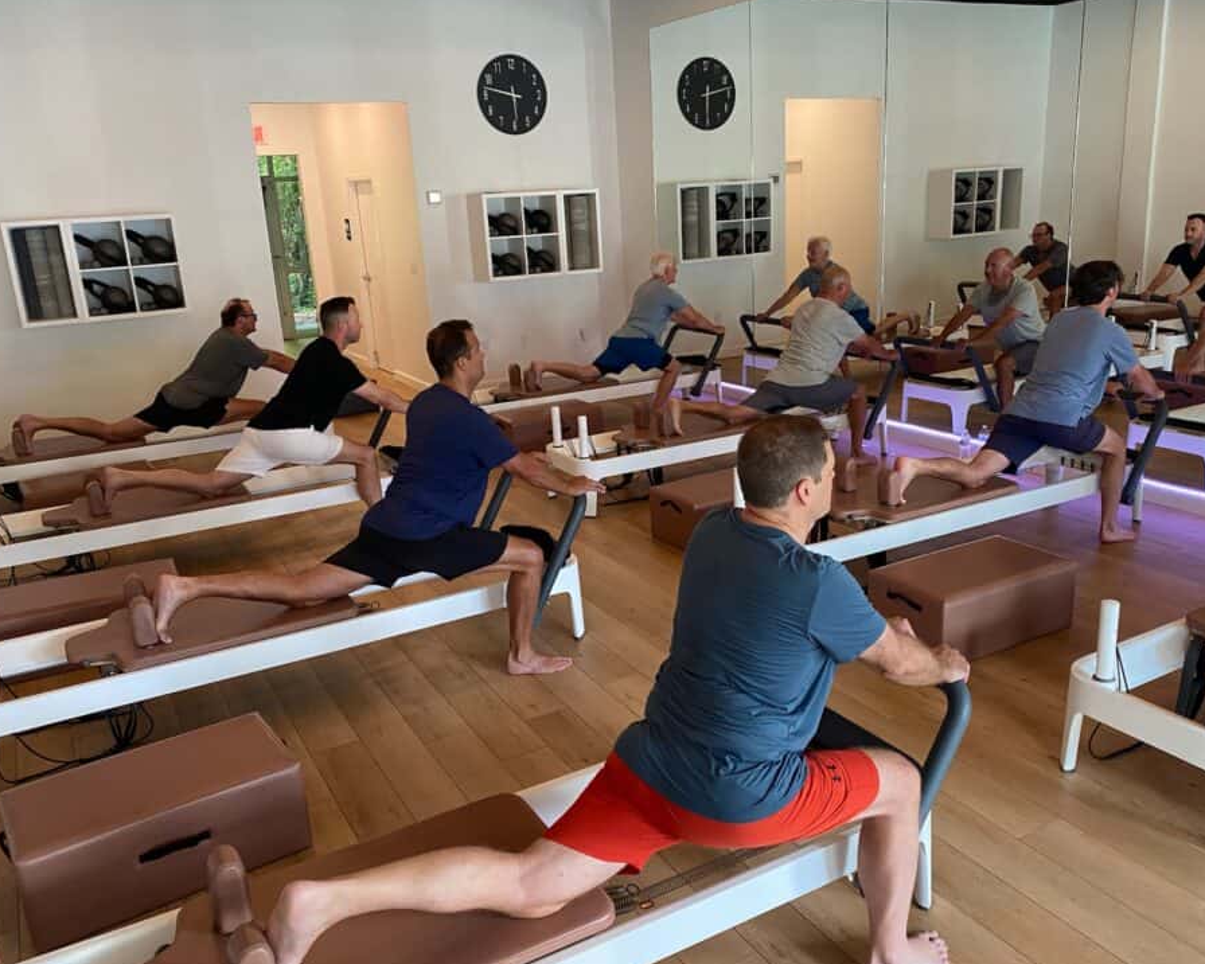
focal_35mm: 29
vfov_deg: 50.0
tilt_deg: -16.3
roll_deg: +2.4
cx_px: 650
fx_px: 1034
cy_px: 479
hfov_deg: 60.4
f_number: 1.8
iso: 200
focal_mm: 4.25
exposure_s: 1/60
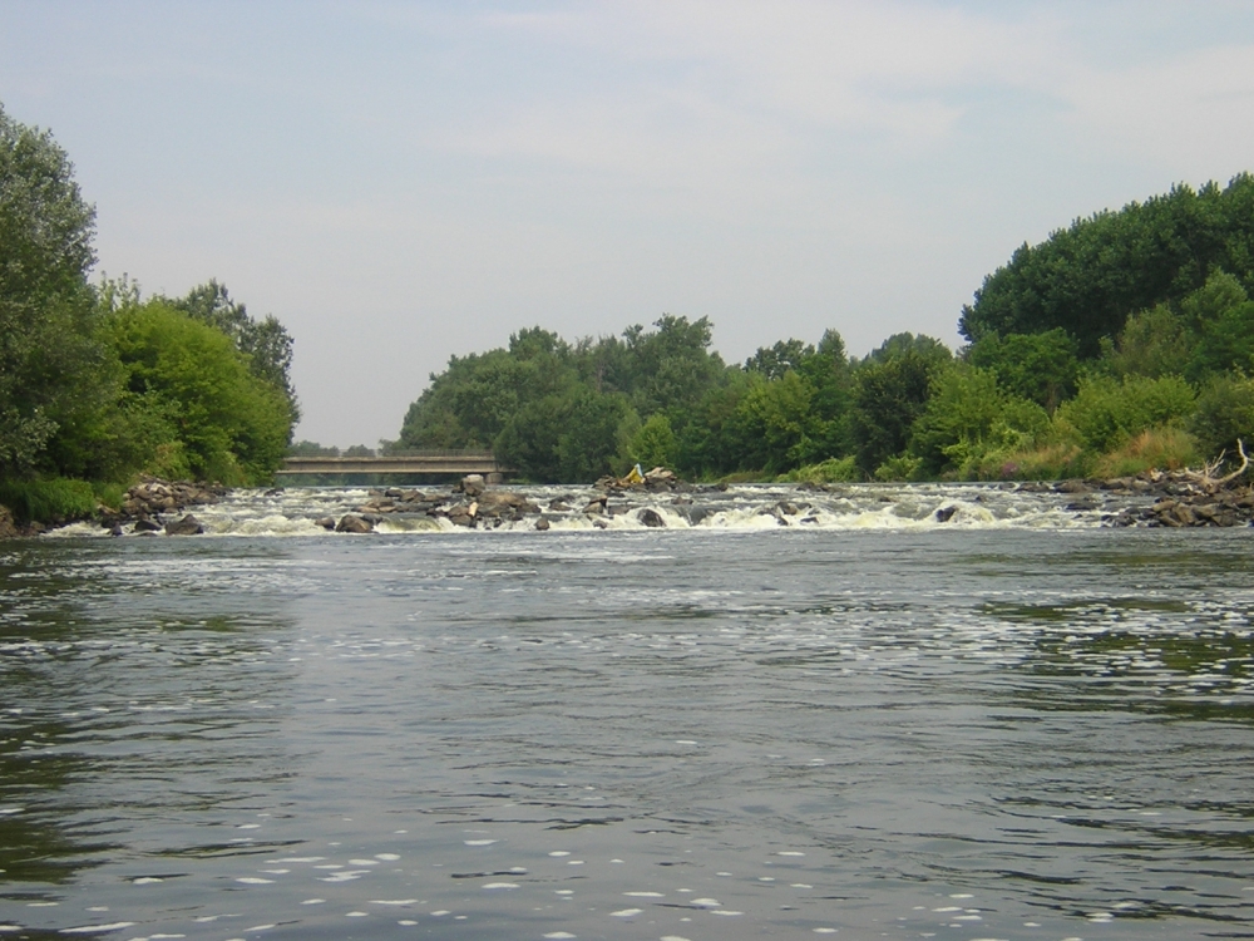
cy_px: 470
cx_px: 627
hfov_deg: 29.4
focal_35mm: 66
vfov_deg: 22.3
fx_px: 2391
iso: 100
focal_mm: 8.6
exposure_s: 1/580
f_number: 3.5
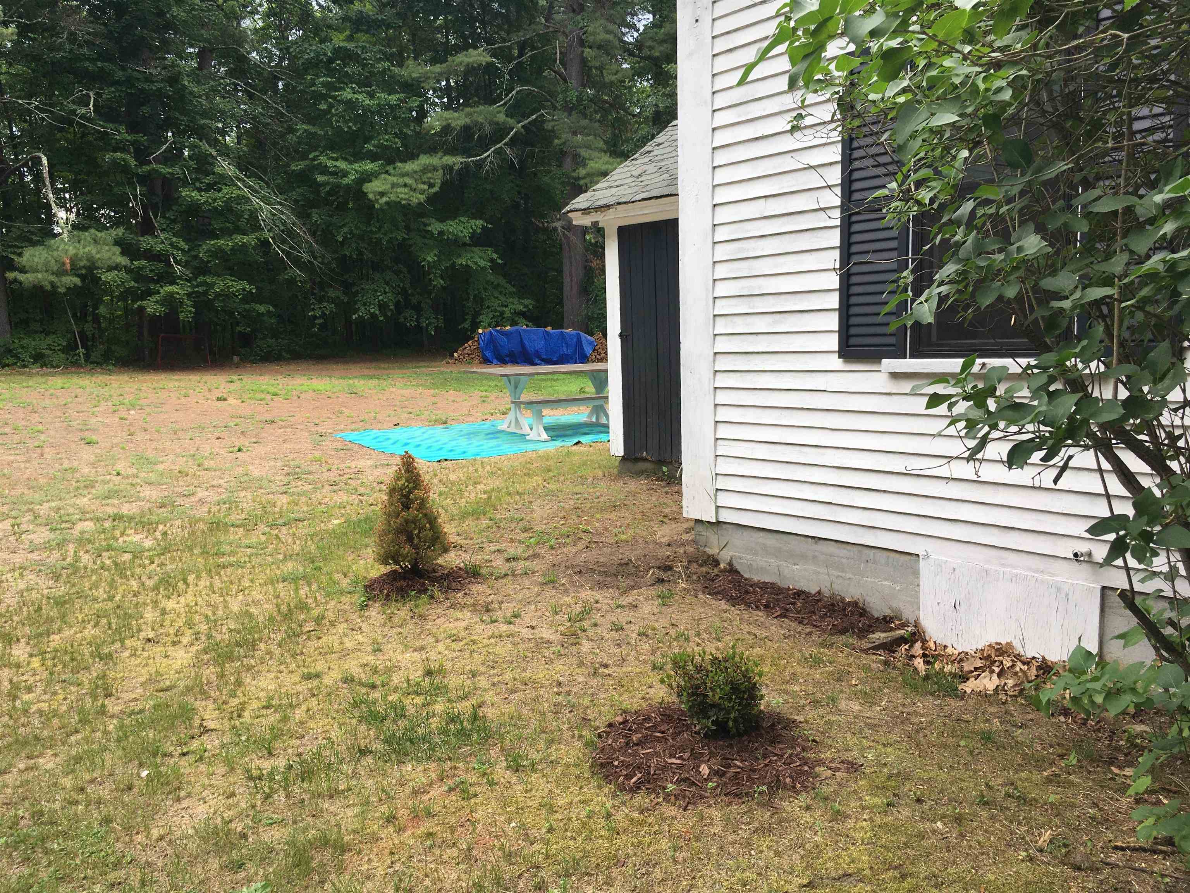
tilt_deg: -5.2
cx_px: 595
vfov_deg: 48.2
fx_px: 997
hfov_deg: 61.7
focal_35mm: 29
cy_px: 446
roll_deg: +0.8
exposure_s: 1/304
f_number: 2.2
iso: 25
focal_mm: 4.15
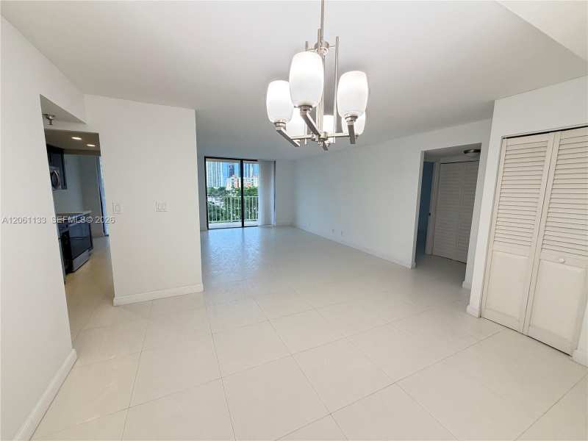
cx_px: 294
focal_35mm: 14
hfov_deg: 102.1
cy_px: 220
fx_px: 238
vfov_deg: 85.7
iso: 320
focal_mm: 2.22
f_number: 2.2
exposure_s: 1/60
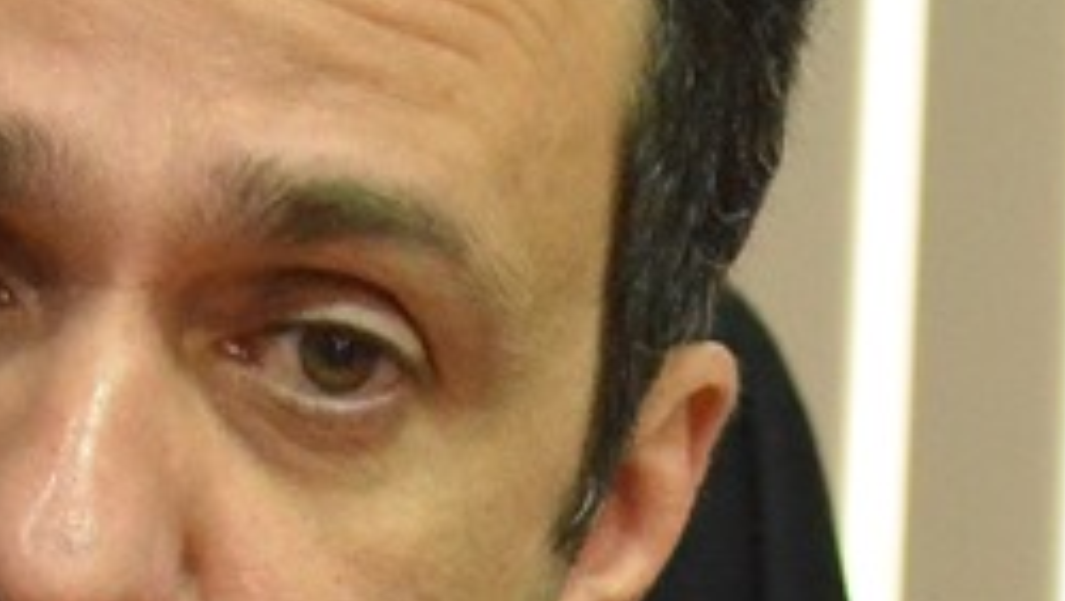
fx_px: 15404
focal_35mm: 545
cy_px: 870
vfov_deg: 2.2
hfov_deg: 4.0
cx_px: 298
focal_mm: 85
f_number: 5.6
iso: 6400
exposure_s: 1/160
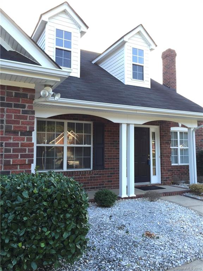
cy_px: 136
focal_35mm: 29
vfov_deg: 61.7
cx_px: 102
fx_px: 227
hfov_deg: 48.2
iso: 50
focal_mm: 4.15
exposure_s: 1/120
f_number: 2.2
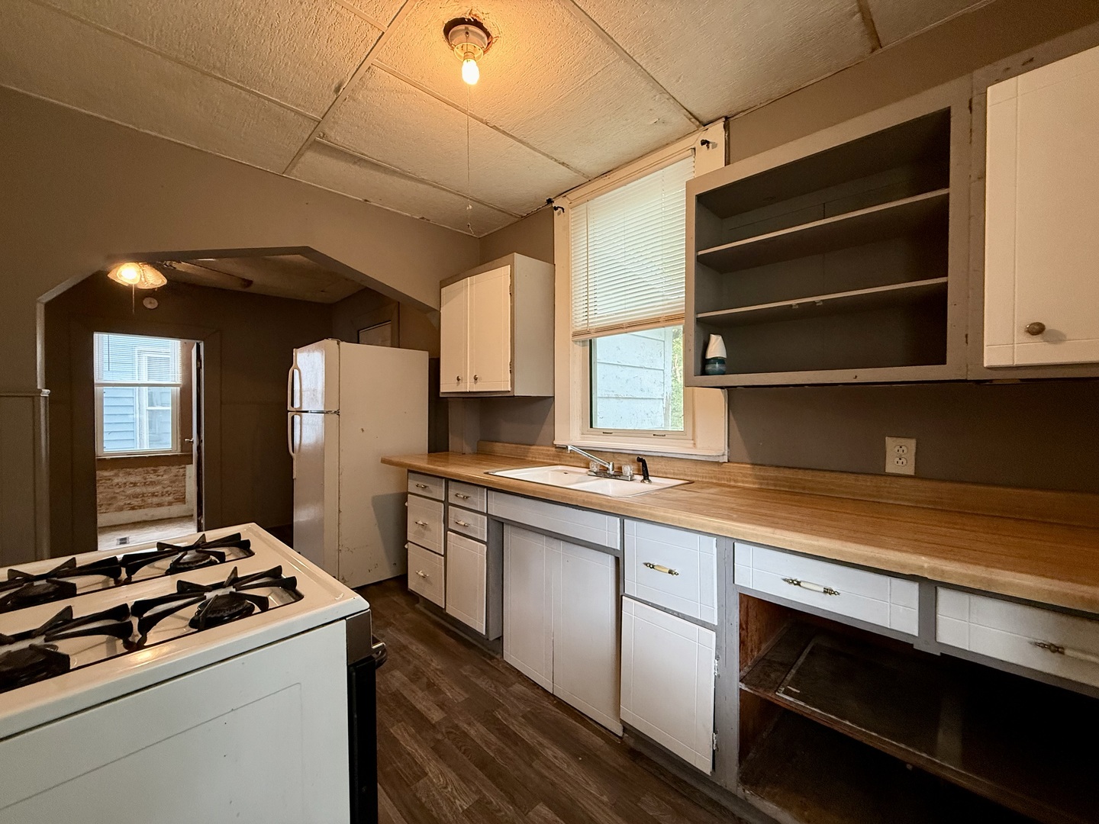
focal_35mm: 14
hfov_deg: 102.1
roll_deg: +0.6
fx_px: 444
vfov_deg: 85.7
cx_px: 550
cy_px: 412
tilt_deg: -1.4
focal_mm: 2.22
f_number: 2.2
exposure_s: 1/60
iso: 250
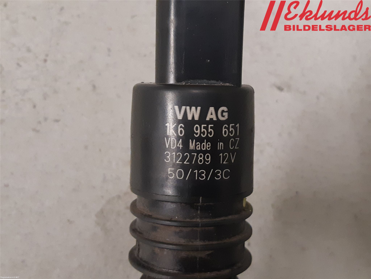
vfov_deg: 53.1
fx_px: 279
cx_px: 186
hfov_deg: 67.3
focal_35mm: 26
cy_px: 140
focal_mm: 3.93
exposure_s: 1/50
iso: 250
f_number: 1.7
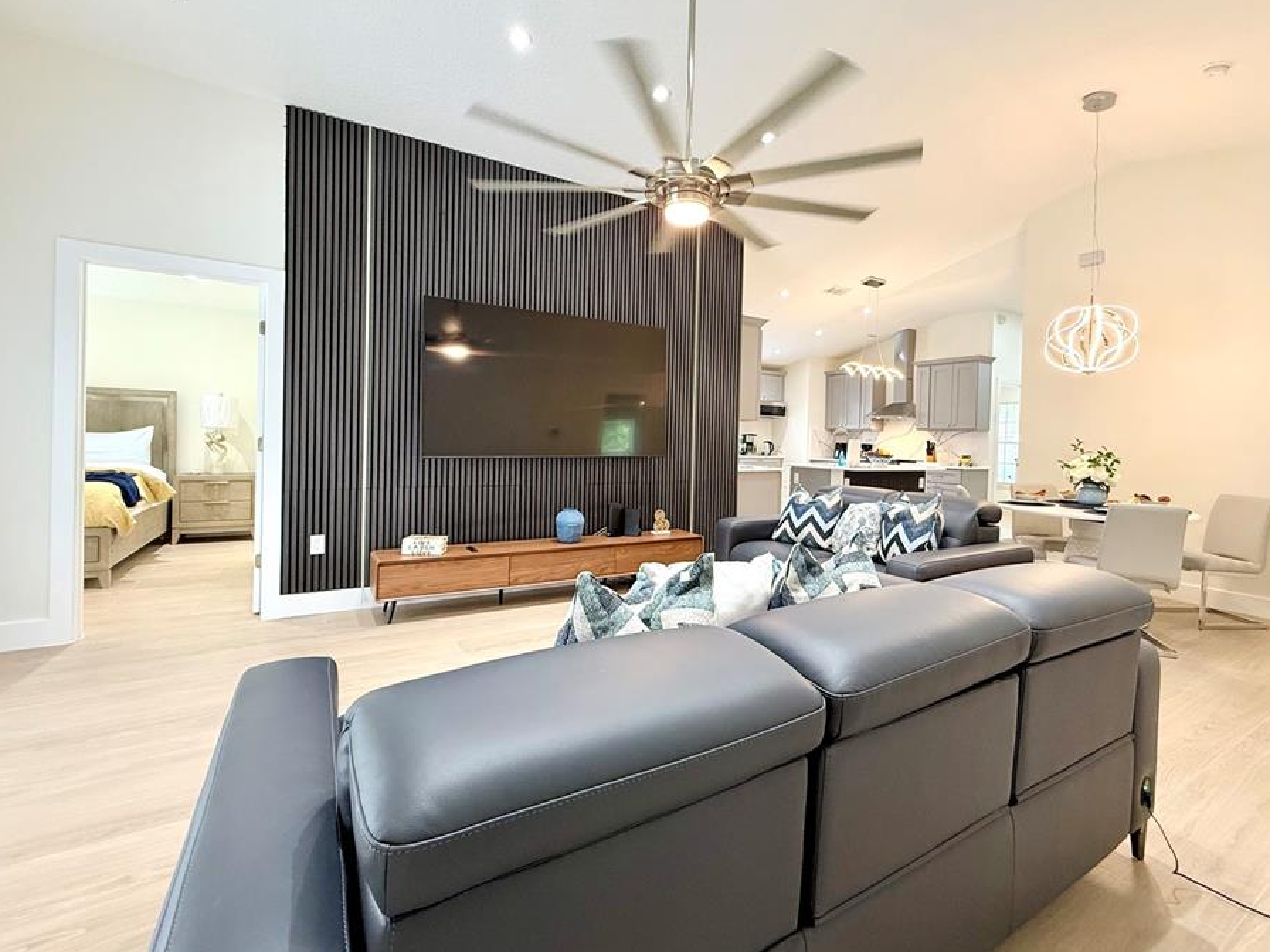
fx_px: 587
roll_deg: -1.9
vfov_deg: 78.0
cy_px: 445
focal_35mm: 16
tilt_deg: -0.7
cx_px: 676
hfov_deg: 94.4
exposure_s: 1/60
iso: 200
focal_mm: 2.22
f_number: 2.2
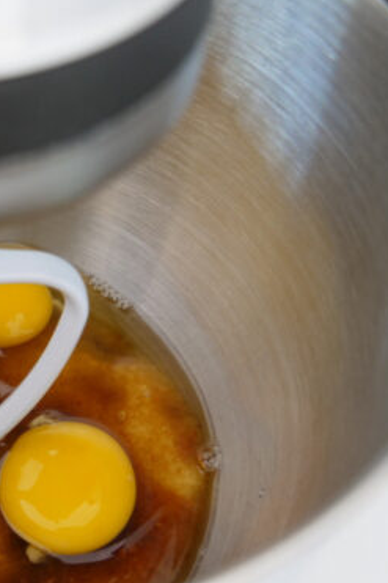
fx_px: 987
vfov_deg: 32.7
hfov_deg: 21.0
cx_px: -55
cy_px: 372
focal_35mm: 61
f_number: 3.1
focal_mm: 17
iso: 1000
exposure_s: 1/60
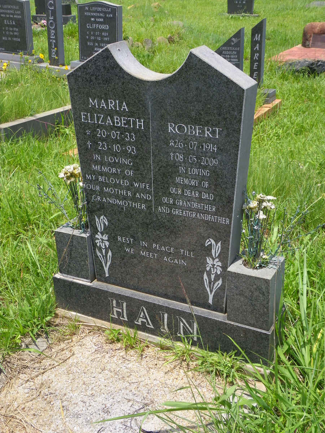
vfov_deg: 39.7
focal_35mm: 48
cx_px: 162
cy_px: 216
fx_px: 601
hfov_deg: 30.3
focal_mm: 8.5
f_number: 4.5
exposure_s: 1/320
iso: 64
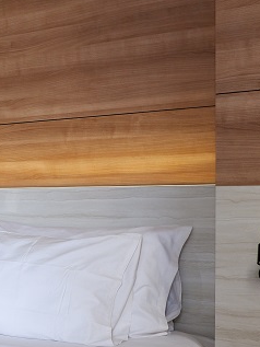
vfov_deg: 28.8
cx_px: -146
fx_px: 671
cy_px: 227
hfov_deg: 18.9
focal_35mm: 67
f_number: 3.5
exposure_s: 1/25
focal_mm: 15
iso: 500
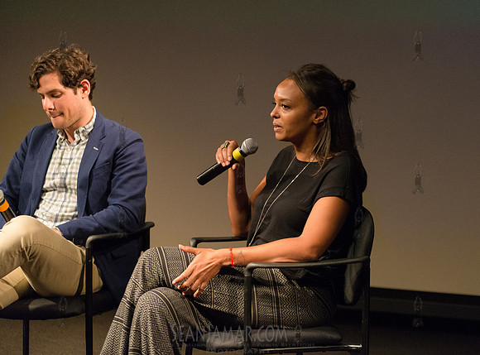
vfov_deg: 15.4
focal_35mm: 95
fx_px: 1309
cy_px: 159
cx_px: 294
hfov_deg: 20.8
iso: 4000
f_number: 2.8
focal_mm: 80
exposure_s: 1/320
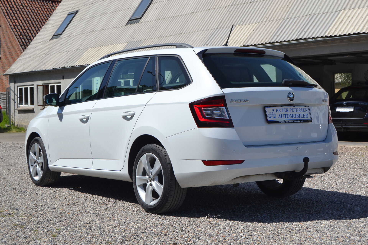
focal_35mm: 57
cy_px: 122
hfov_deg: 35.1
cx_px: 184
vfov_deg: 23.8
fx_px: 583
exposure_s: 1/320
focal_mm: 38
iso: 100
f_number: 9
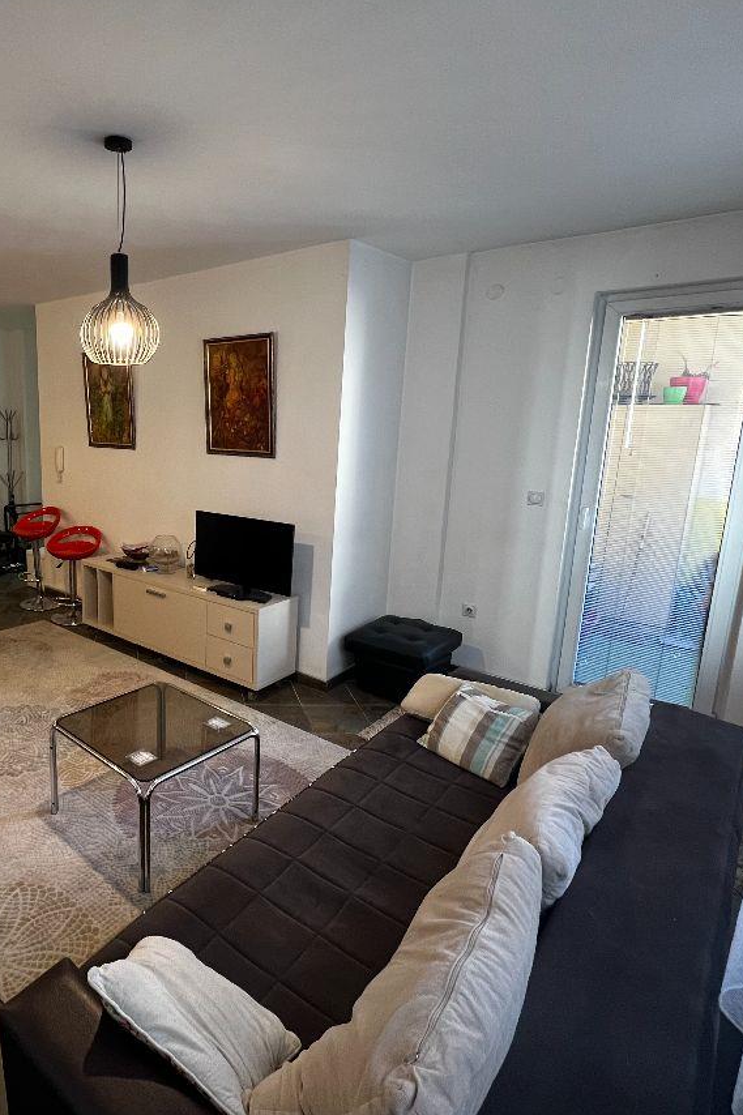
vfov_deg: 86.9
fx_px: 588
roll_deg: +0.0
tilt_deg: -11.1
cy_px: 534
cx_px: 166
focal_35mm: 19
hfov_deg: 60.2
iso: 200
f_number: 1.8
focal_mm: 1.57
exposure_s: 1/50
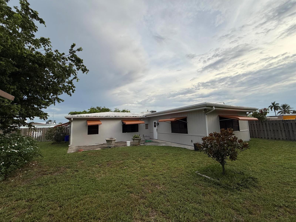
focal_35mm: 14
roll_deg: +1.4
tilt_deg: +6.5
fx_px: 120
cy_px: 111
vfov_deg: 85.7
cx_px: 148
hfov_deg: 102.1
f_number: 2.2
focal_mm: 2.22
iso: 50
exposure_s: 1/270
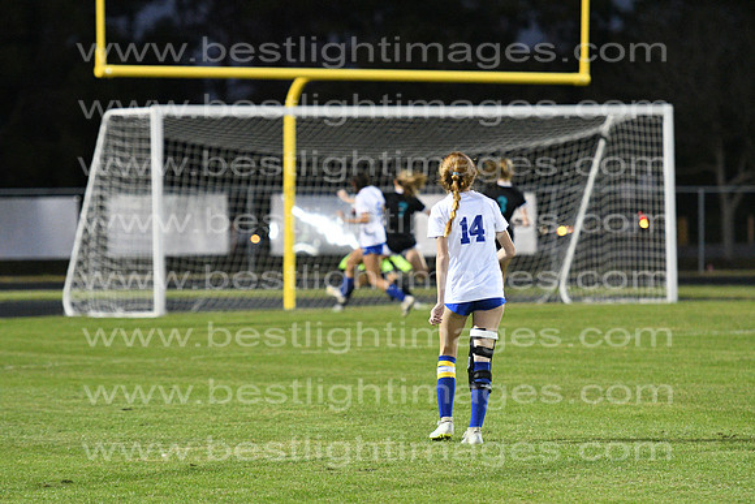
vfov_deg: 5.9
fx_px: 4877
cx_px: 378
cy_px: 252
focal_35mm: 232
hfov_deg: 8.9
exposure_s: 1/800
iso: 7200
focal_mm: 155
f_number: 2.8
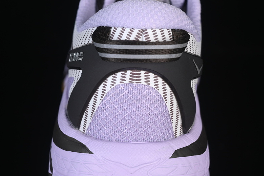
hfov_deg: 26.6
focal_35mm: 76
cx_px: 131
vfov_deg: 18.0
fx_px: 557
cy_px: 87
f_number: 7.1
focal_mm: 50
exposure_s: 1/80
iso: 160
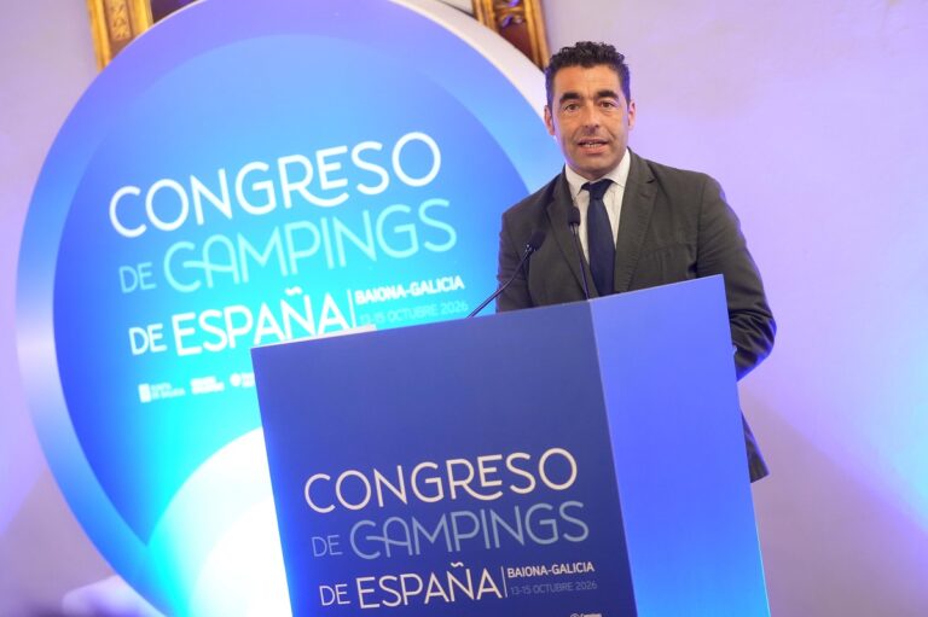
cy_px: 308
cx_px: 464
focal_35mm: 81
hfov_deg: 25.1
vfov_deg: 16.8
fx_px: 2087
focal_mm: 81
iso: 4000
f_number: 2.8
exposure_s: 1/125
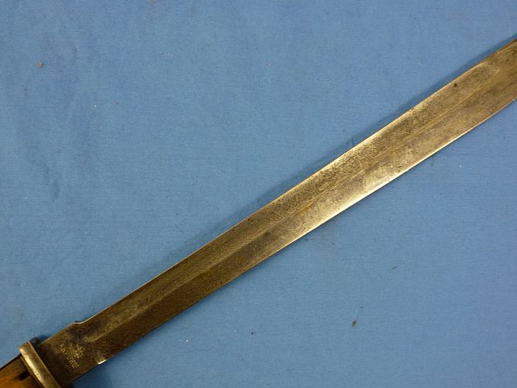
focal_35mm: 36
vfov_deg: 39.5
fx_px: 538
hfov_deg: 51.0
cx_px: 309
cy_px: 225
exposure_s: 1/60
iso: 160
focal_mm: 5.4
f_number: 3.5
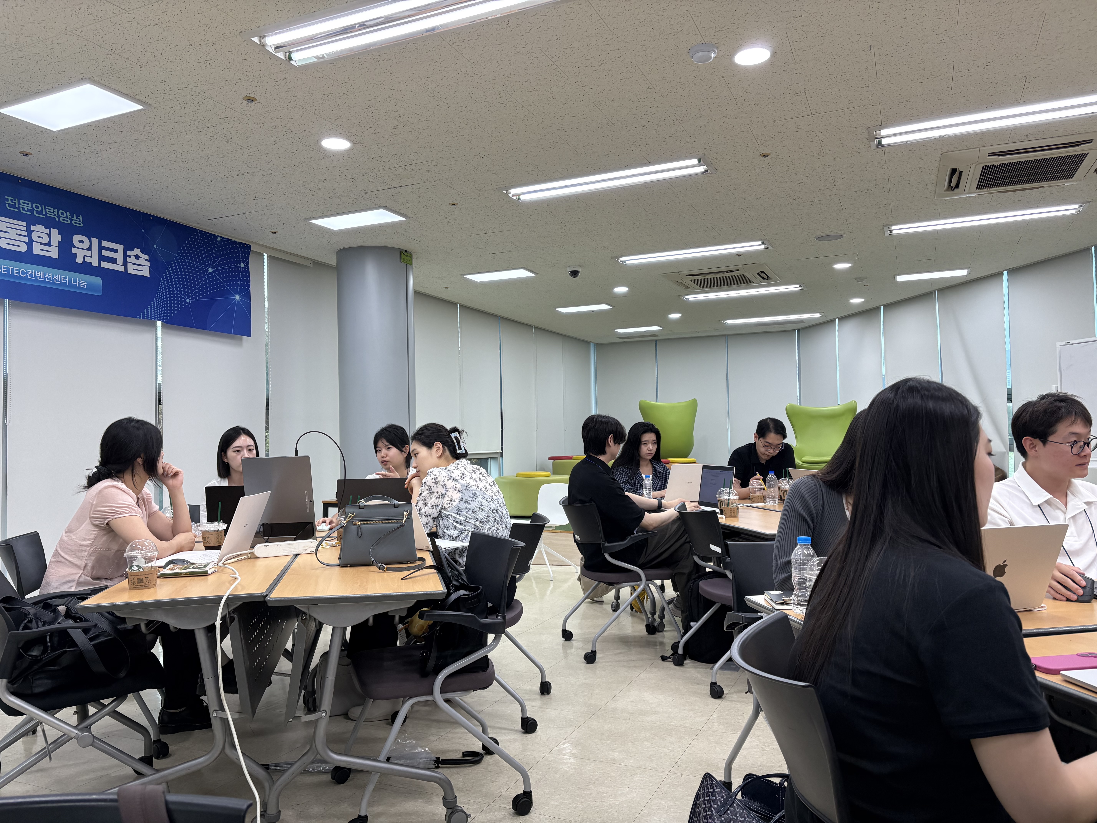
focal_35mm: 26
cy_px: 412
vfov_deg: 53.1
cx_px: 548
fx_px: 824
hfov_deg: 67.3
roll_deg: +0.8
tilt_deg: +1.5
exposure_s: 1/232
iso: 125
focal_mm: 5.96
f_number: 1.6
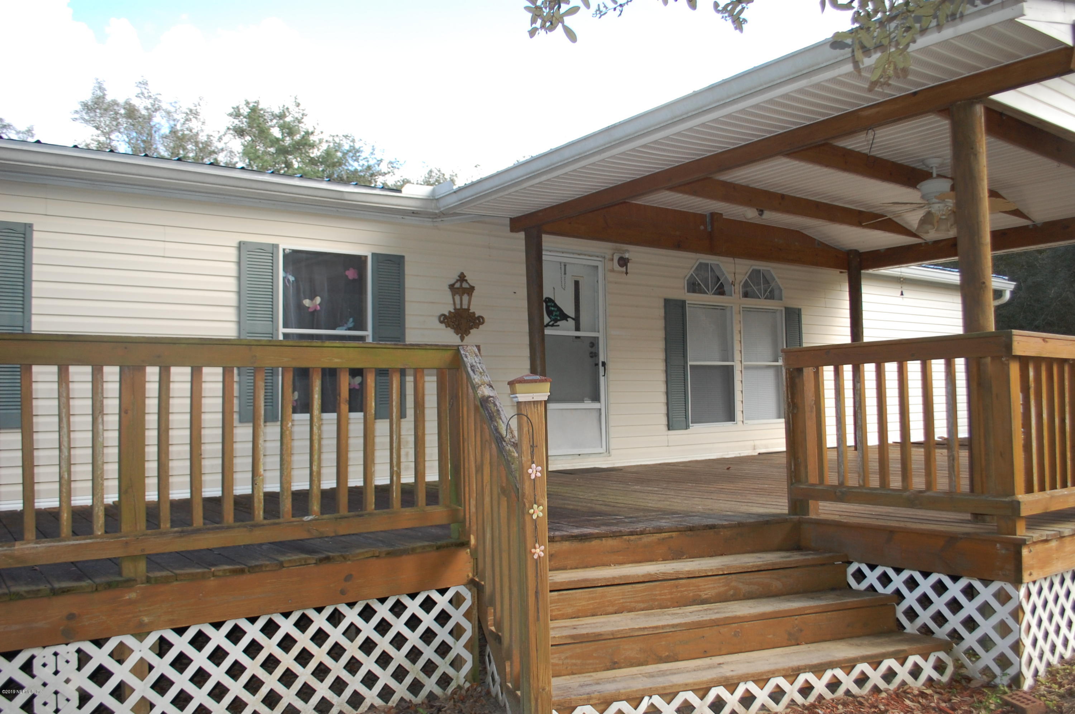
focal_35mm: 30
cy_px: 357
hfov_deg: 62.0
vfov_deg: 43.5
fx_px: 895
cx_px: 538
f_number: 3.8
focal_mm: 20
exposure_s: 1/500
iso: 400
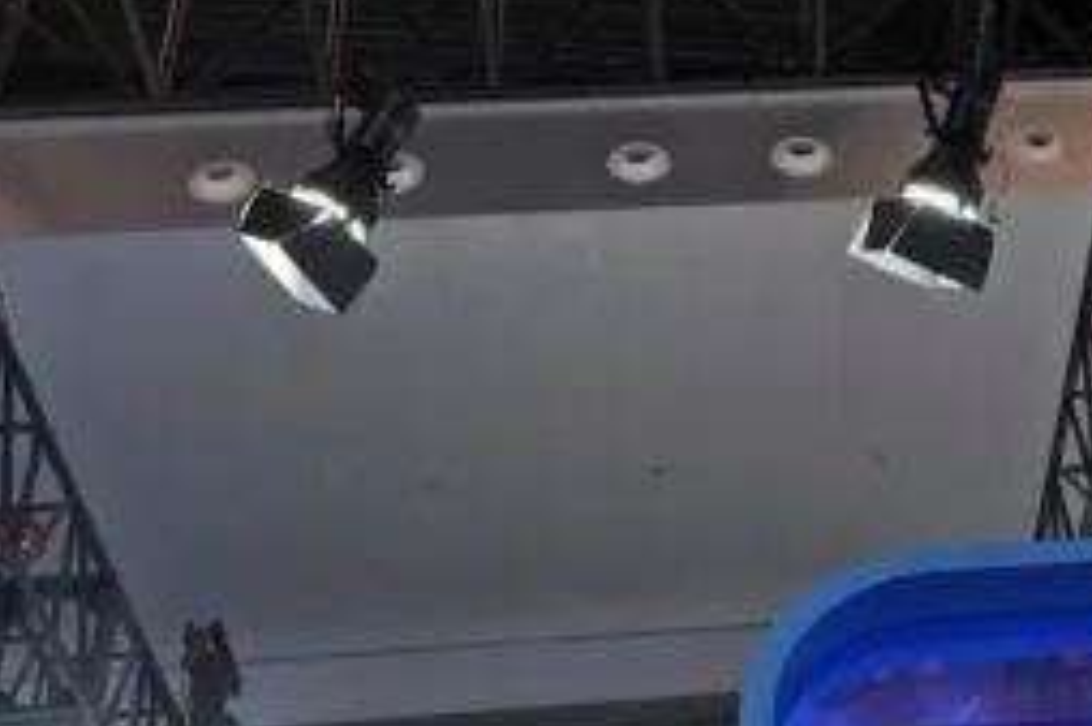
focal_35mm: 59
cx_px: 843
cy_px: 567
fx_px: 1788
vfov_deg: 22.7
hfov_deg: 33.2
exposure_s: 1/320
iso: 400
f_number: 4
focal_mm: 20
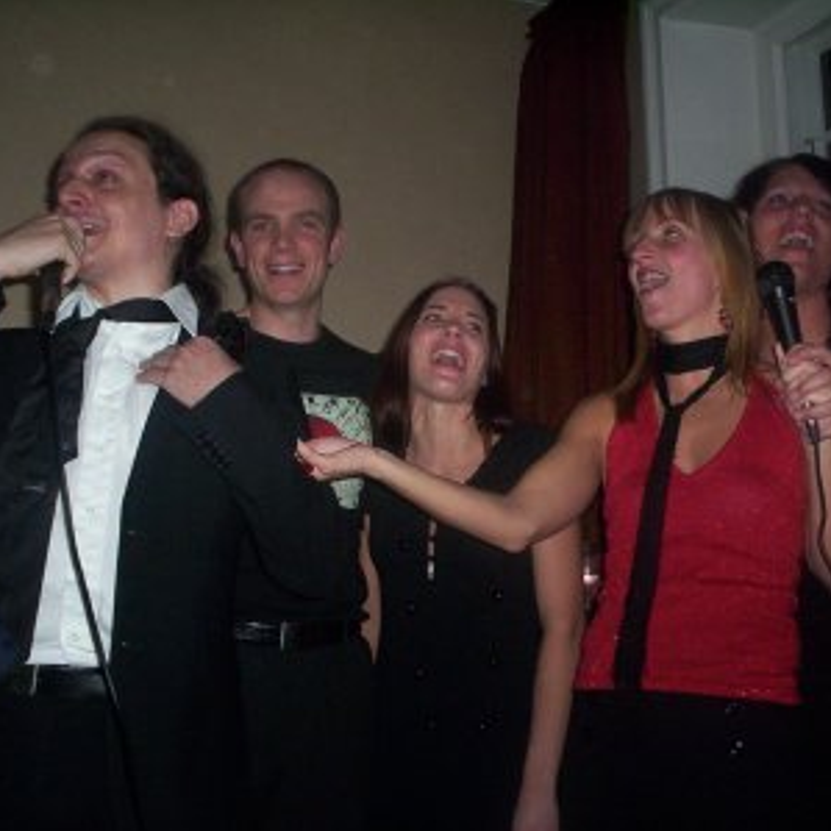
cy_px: 417
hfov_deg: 37.5
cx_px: 436
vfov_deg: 37.6
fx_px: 1222
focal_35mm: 45
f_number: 4.5
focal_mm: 4.99
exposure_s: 1/60
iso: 140
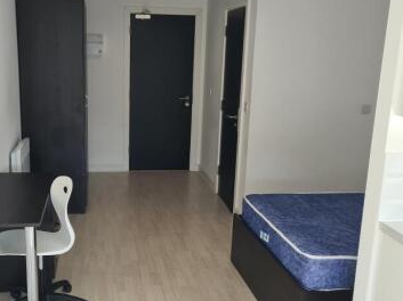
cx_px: 149
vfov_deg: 33.5
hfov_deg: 43.5
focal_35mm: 43
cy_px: 161
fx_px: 500
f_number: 1.8
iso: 50
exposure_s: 1/164
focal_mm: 5.4
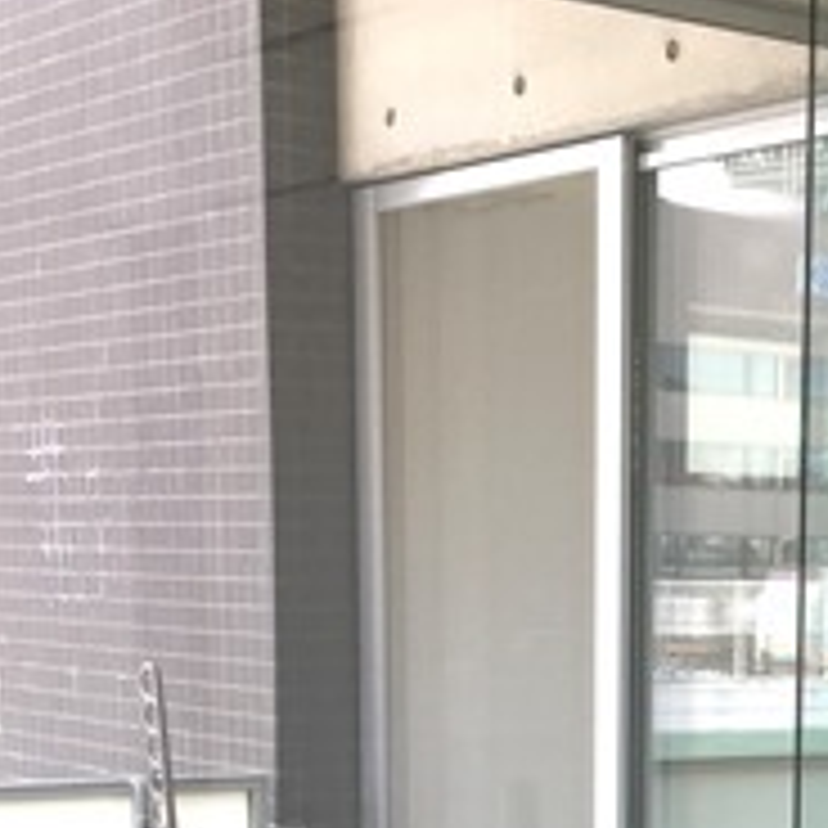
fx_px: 2409
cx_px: 778
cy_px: 1004
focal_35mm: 89
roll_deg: -0.7
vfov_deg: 18.5
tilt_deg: -9.5
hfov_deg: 19.1
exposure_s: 1/226
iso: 25
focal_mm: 4.15
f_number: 2.2
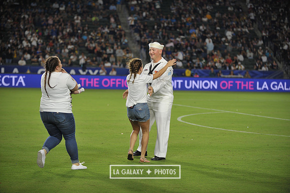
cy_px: 96
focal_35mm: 110
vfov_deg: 12.4
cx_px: 145
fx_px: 886
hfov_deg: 18.6
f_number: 2.8
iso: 1250
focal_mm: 110
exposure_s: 1/1000
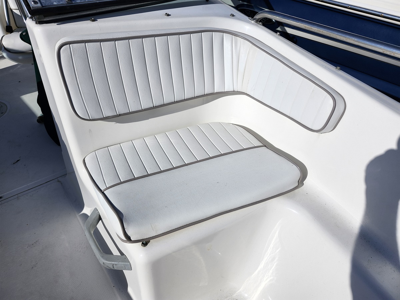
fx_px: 266
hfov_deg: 73.9
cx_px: 200
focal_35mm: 23
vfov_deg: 58.9
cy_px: 150
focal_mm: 5.54
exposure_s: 1/6337
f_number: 1.8
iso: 25
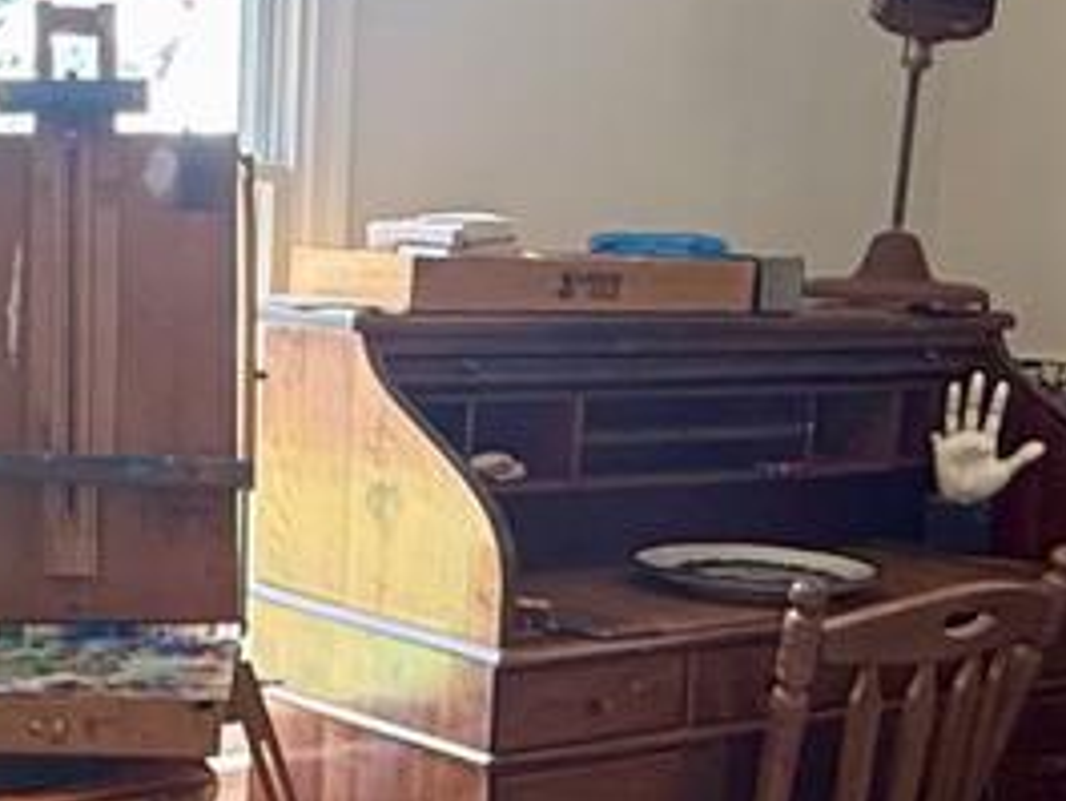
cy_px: 568
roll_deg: -1.9
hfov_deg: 25.4
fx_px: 2341
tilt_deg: -9.7
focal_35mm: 76
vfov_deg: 19.3
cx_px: 270
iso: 200
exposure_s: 1/60
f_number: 2.2
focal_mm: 2.22
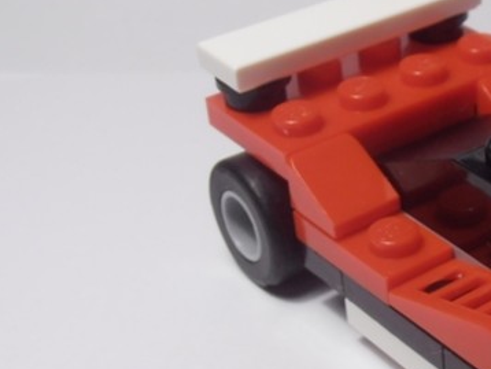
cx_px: 527
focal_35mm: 93
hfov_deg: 20.2
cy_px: 259
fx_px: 1320
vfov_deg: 15.9
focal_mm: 6.61
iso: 80
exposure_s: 1/50
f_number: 3.9
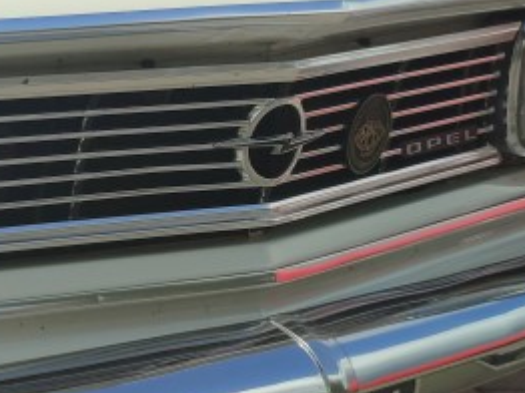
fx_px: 2000
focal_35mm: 132
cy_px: 12
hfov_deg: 13.7
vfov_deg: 11.1
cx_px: -349
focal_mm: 5.89
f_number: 1.89
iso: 50
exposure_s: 1/824
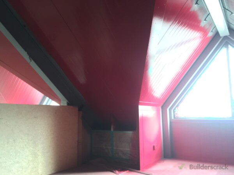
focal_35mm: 29
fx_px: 196
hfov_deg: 61.7
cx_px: 117
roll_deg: +1.2
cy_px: 88
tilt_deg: +5.8
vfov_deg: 48.2
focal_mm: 4.15
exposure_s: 1/17
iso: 200
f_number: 2.2
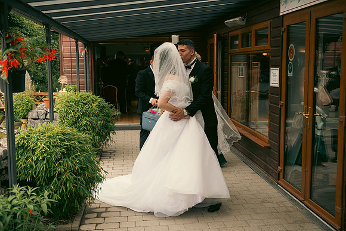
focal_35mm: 44
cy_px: 116
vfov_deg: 30.5
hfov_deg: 44.5
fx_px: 423
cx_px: 173
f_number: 3.5
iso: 200
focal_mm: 44
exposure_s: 1/400
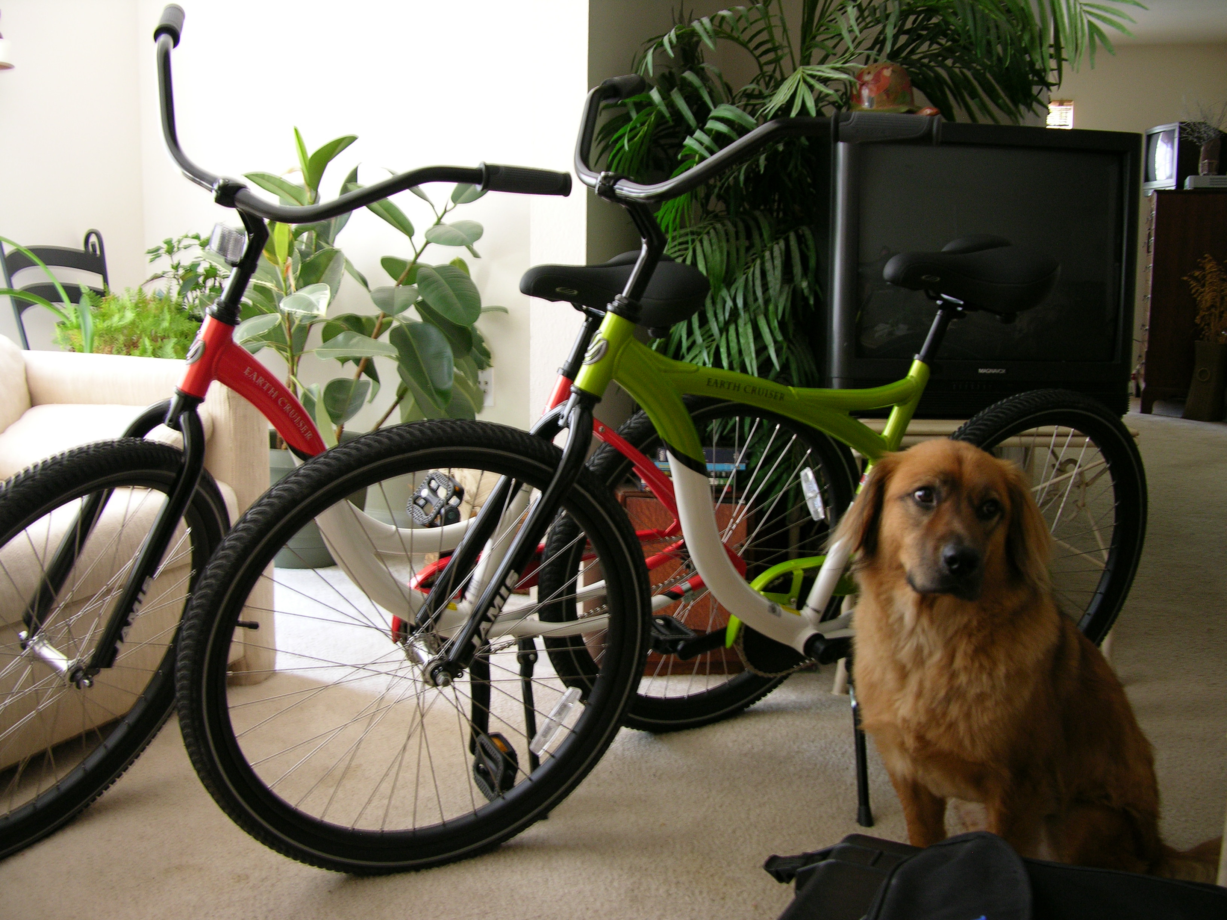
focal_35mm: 35
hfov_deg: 52.6
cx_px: 614
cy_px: 460
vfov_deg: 40.7
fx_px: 1241
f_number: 2.8
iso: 107
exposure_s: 1/4
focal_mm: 8.9
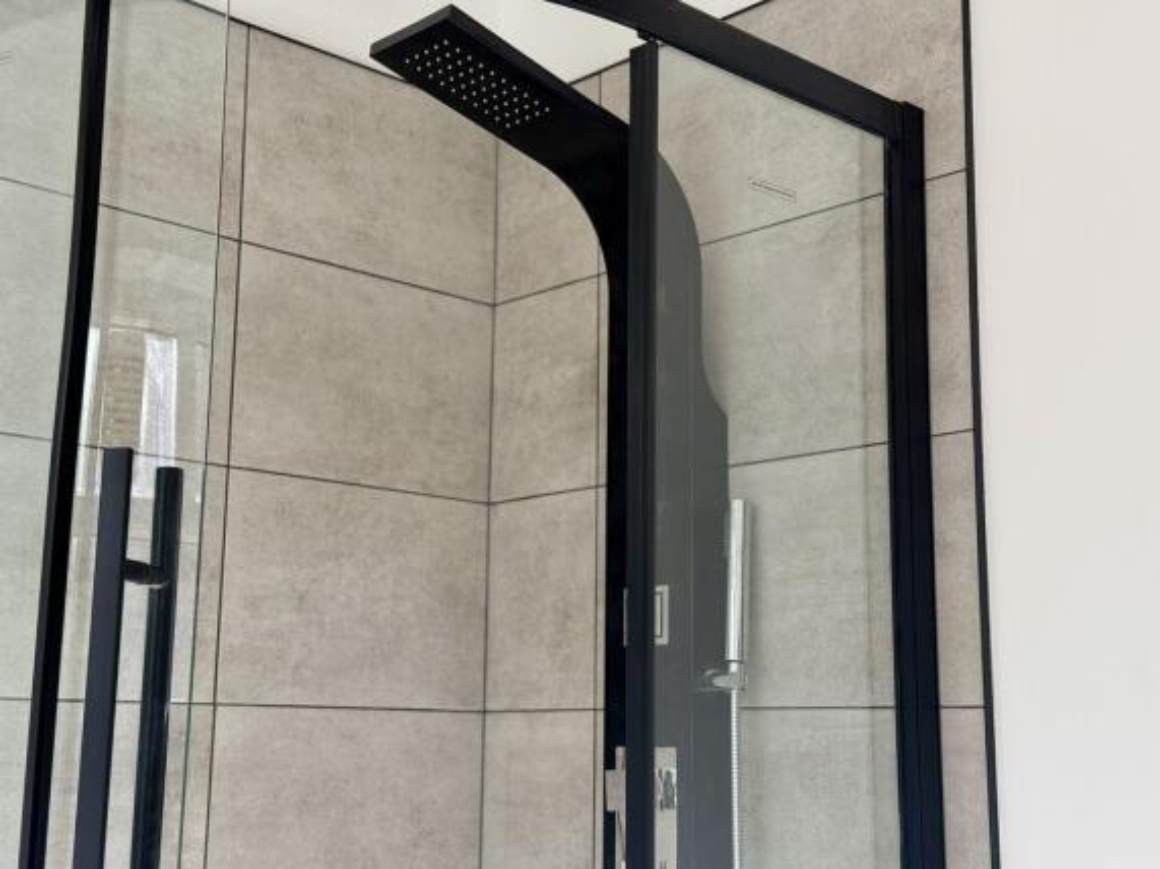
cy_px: 442
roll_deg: -1.1
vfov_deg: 29.7
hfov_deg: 38.9
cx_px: 576
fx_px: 1642
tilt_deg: +10.4
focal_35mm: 49
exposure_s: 1/429
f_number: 1.78
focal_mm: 6.76
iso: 100
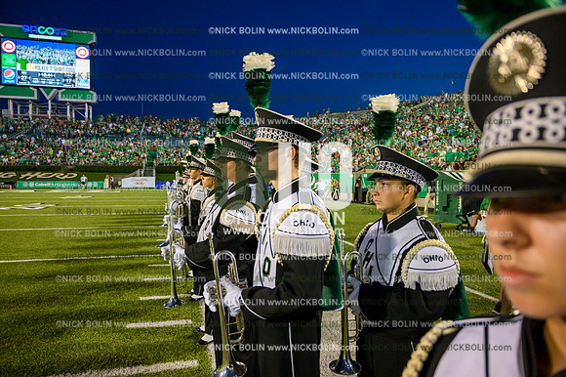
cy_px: 188
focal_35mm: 24
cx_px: 283
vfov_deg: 53.1
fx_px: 377
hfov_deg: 73.8
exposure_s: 1/200
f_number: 4
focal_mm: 24
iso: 2000
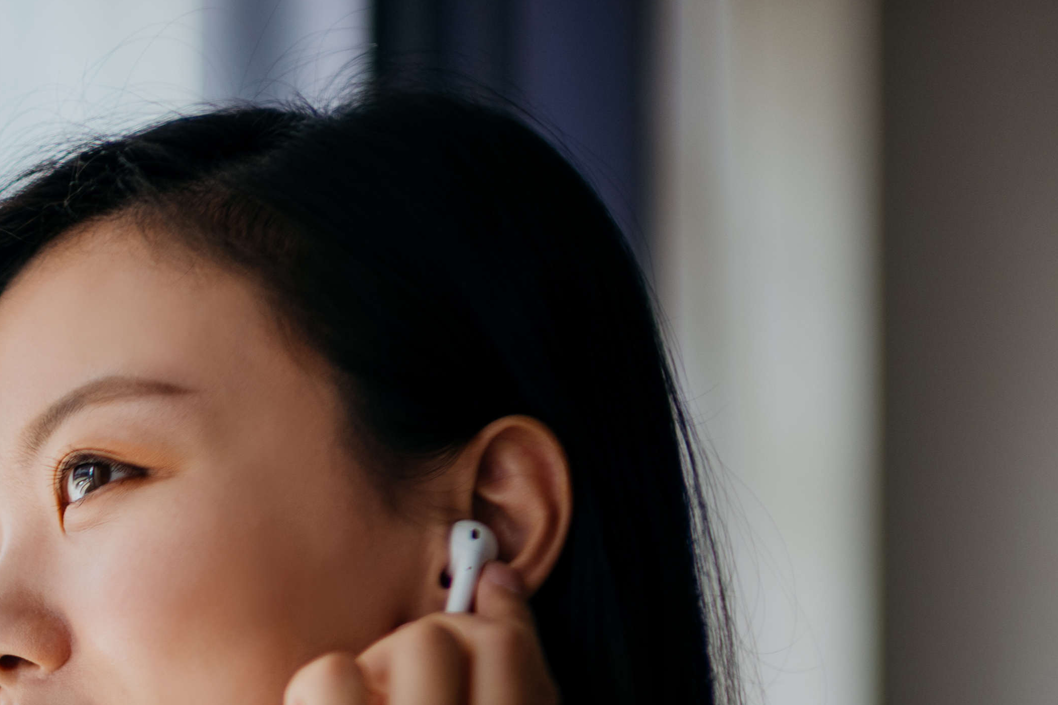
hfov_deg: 13.7
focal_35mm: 143
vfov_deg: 9.4
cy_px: 997
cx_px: -369
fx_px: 4203
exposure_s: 1/400
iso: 50
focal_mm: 50
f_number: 1.7
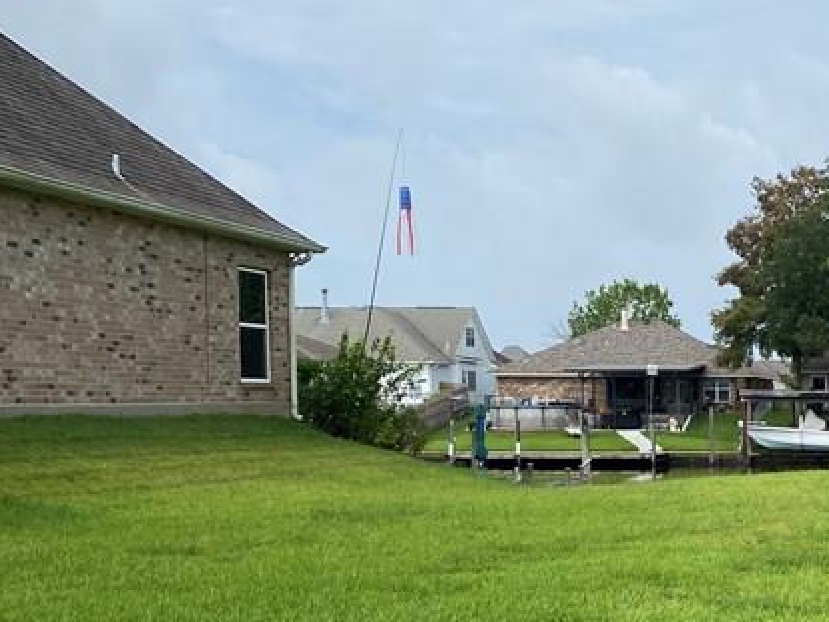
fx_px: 1533
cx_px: 919
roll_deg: -0.1
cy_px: 510
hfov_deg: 27.6
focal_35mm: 64
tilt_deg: -4.4
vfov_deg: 22.6
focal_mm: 4.25
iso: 32
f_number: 1.8
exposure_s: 1/2967
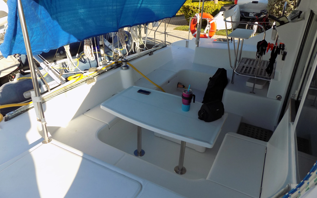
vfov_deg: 49.2
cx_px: 155
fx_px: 216
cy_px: 87
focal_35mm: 25
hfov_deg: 72.5
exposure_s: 1/500
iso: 80
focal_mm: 4
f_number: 3.1
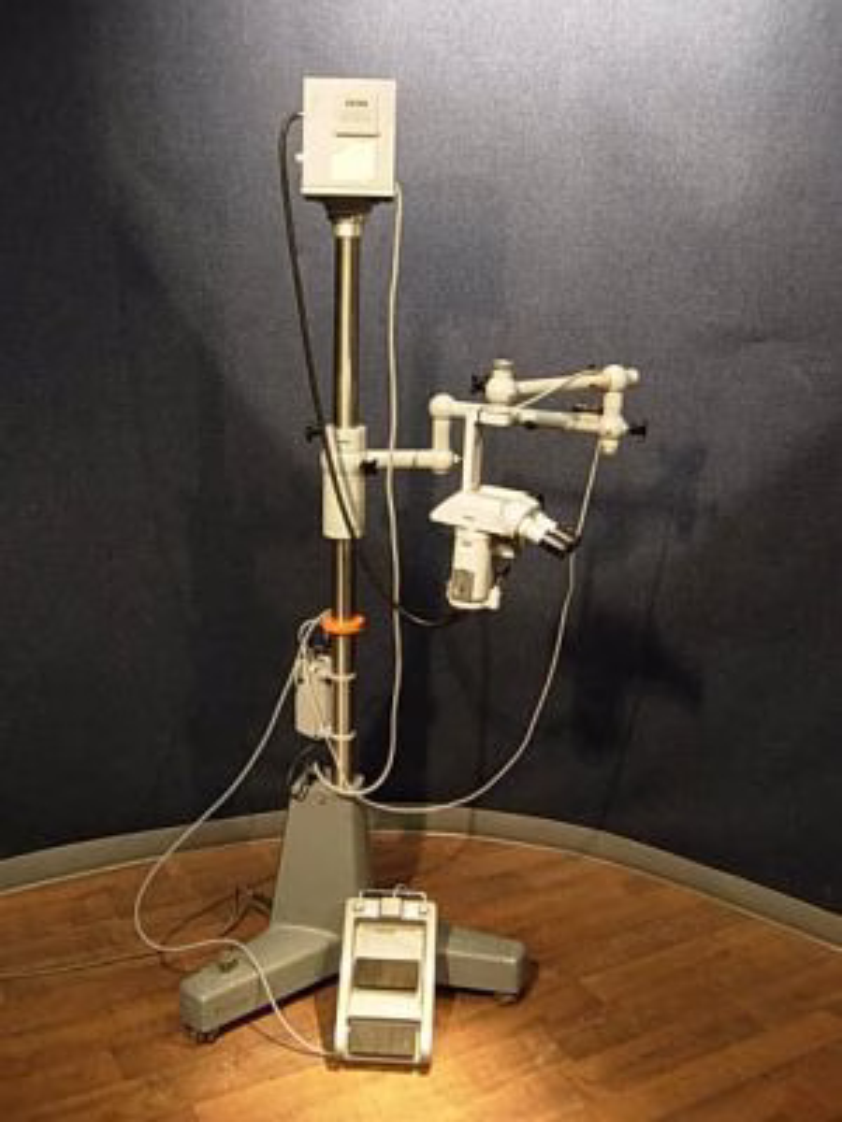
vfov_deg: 51.4
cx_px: 421
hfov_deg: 39.7
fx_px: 1168
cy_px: 561
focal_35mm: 36
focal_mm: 7.5
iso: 61
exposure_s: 1/4
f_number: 2.7
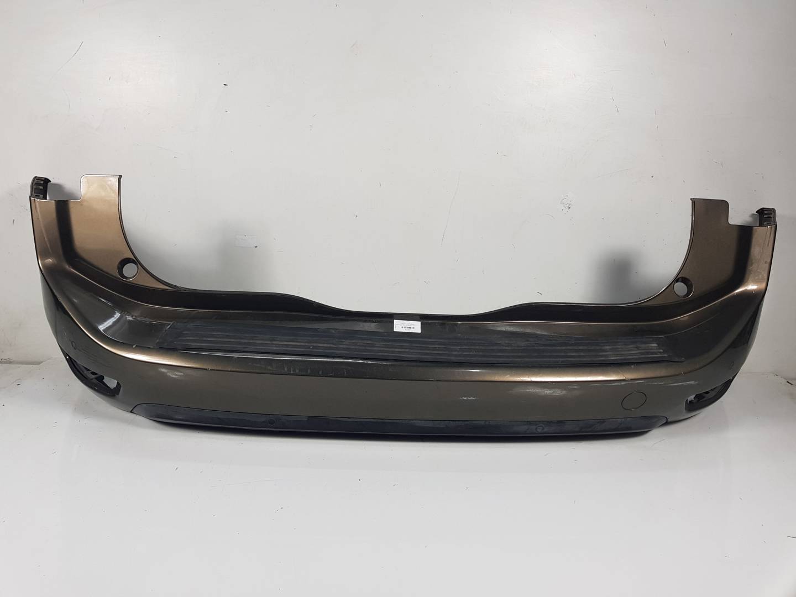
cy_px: 298
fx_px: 598
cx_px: 398
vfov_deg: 53.1
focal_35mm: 26
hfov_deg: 67.3
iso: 40
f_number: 1.7
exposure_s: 1/106
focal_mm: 4.2
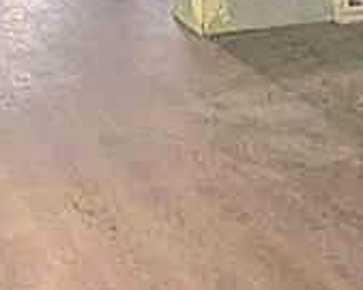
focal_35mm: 77
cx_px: 64
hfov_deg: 24.3
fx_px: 827
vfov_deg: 17.8
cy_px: -148
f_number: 1.9
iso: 250
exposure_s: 1/60.2
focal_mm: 2.2
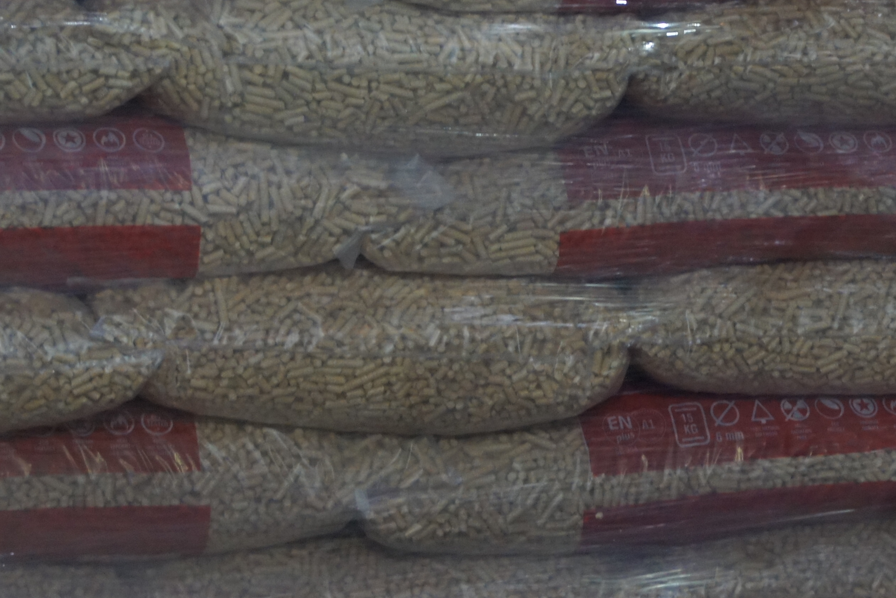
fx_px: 3932
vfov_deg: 8.7
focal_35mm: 158
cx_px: 683
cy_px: 102
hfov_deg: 13.0
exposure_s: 1/13
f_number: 5.6
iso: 1600
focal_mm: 58
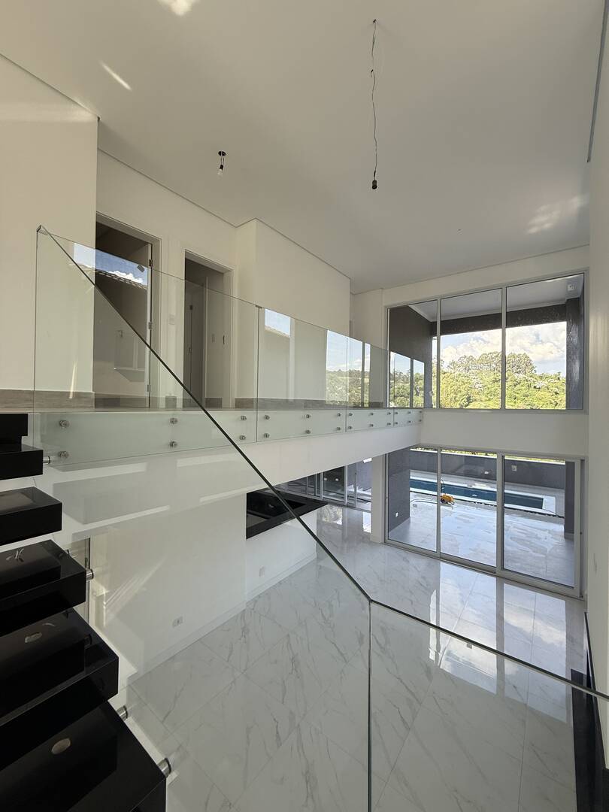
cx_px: 304
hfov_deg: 85.7
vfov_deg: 102.1
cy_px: 406
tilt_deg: +2.1
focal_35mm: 14
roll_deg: +0.2
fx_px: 328
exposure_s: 1/288
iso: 64
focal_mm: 2.22
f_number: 2.2
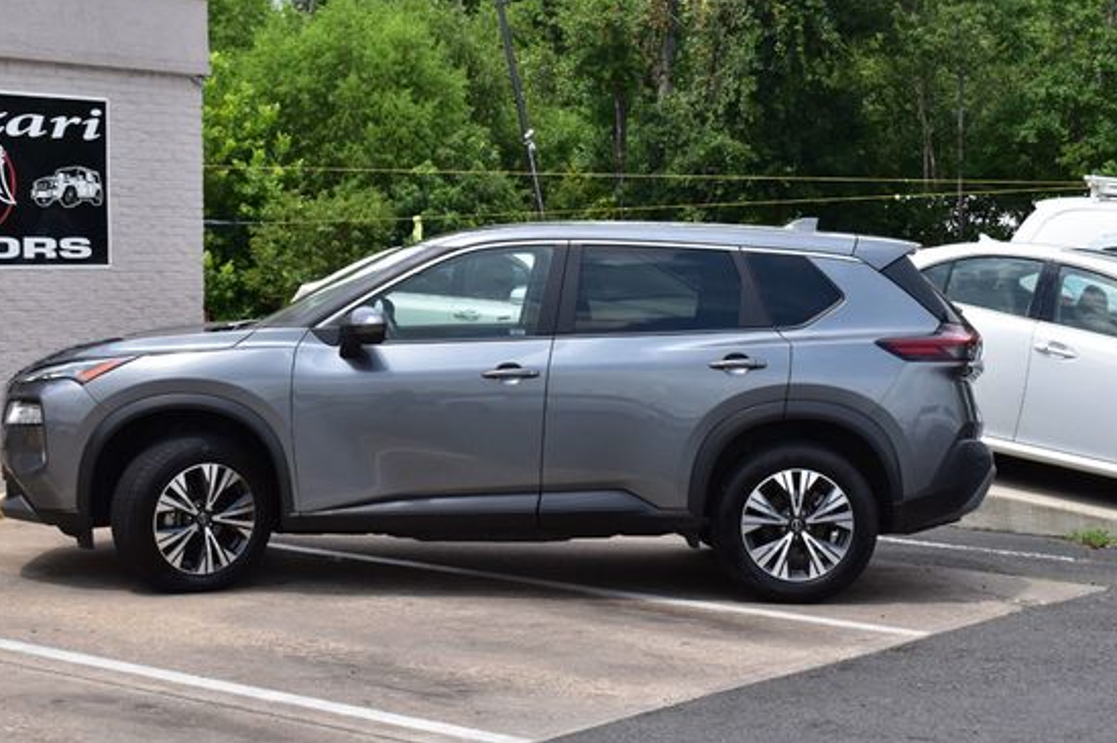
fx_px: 2170
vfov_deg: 19.4
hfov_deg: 28.8
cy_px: 381
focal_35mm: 70
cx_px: 478
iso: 400
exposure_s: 1/500
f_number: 11
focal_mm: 40
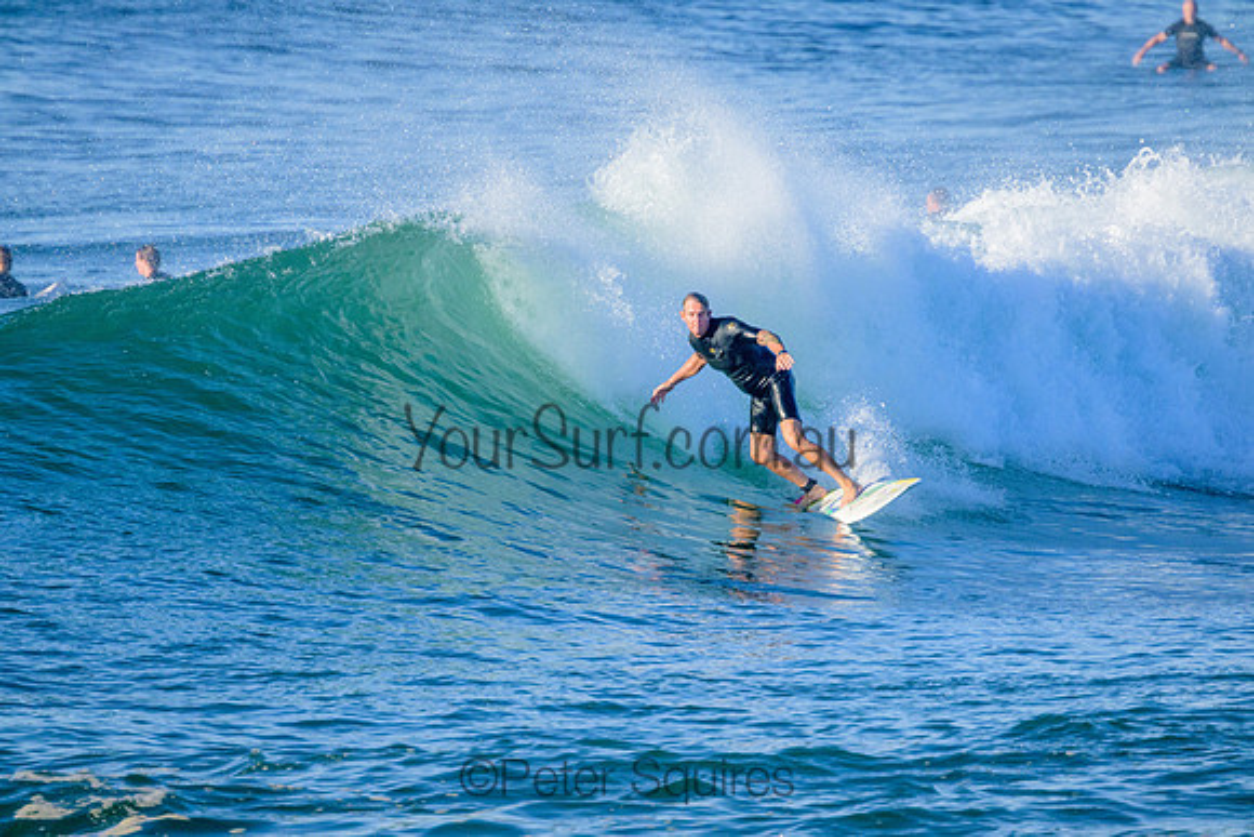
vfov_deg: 1.7
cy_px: 418
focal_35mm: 800
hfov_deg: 2.6
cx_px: 627
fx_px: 27872
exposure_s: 1/2000
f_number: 11
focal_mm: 800
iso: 1600
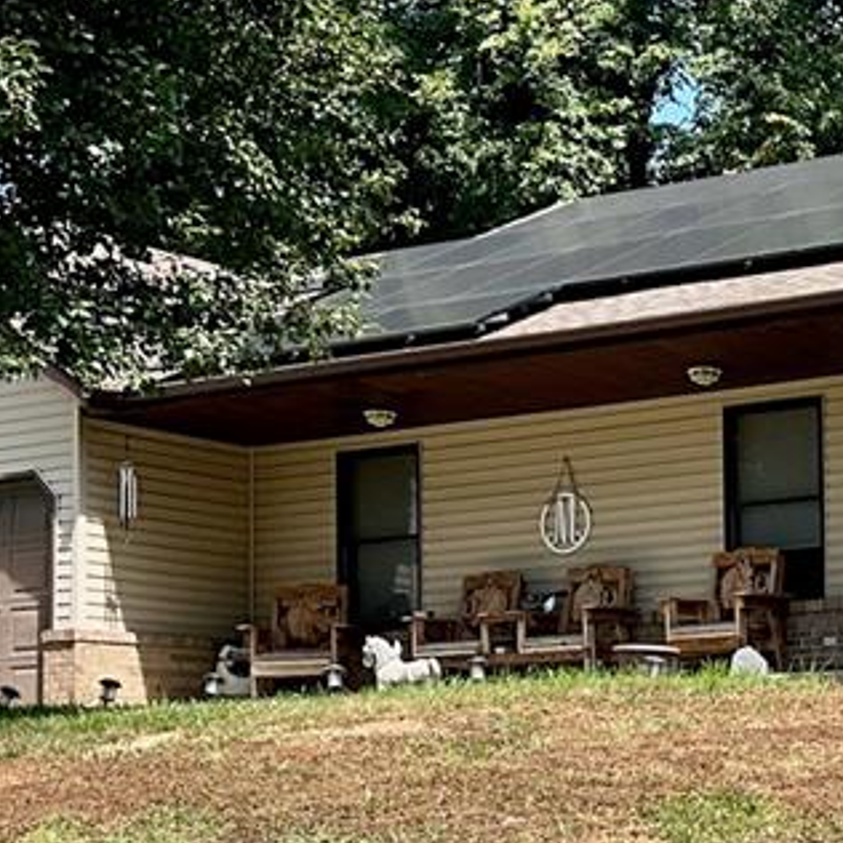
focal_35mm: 83
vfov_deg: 20.6
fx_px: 2287
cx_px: 1086
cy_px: 696
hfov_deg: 19.3
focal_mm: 3
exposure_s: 1/855
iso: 25
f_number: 1.8
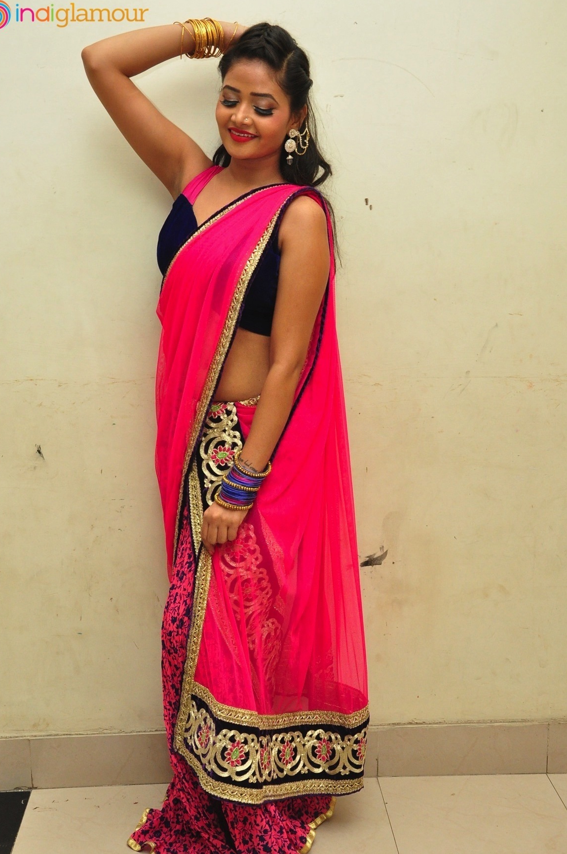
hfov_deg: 28.6
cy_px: 443
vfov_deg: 42.0
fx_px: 1113
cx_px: 273
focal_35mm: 47
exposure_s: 1/125
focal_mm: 30
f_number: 7.1
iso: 1600
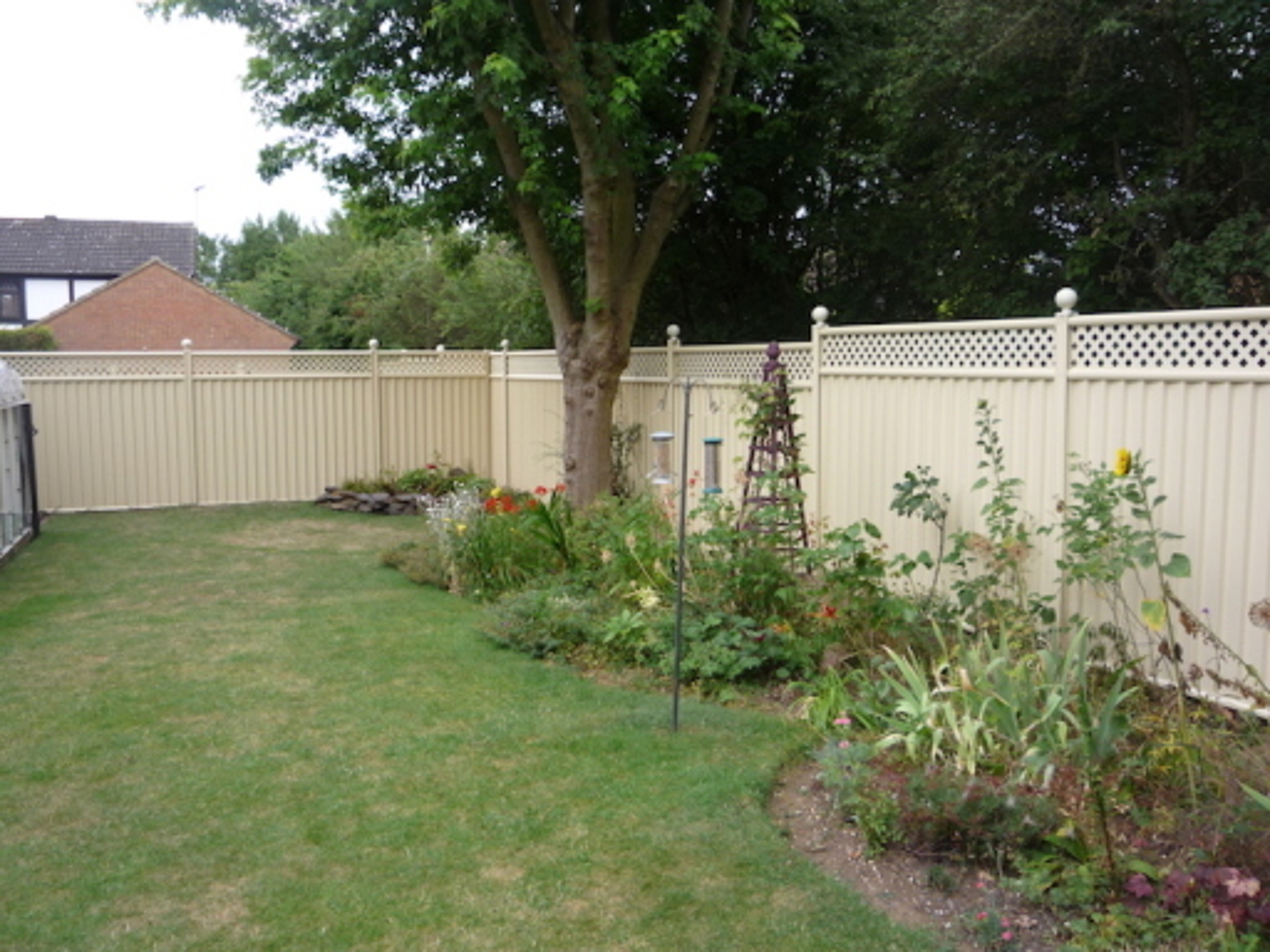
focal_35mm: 30
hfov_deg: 60.0
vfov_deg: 46.8
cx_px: 635
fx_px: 1101
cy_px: 476
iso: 100
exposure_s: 1/80
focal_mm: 5.2
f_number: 3.3
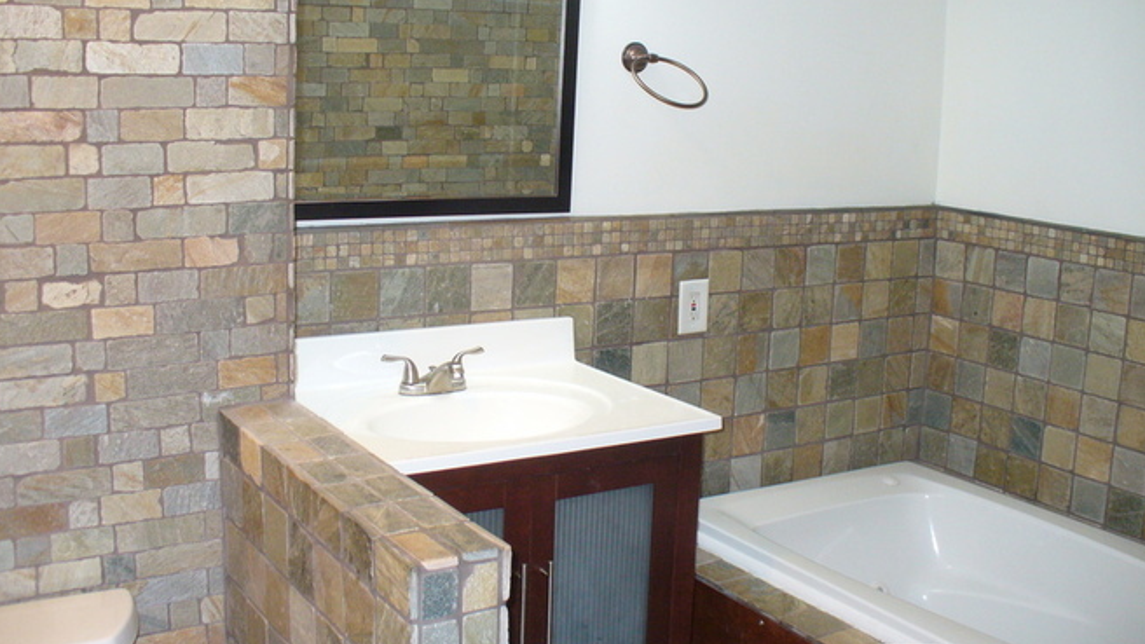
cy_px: 277
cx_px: 575
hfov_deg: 49.4
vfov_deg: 29.0
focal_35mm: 41
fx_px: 1245
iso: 160
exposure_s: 1/30
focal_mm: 6.1
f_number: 2.8
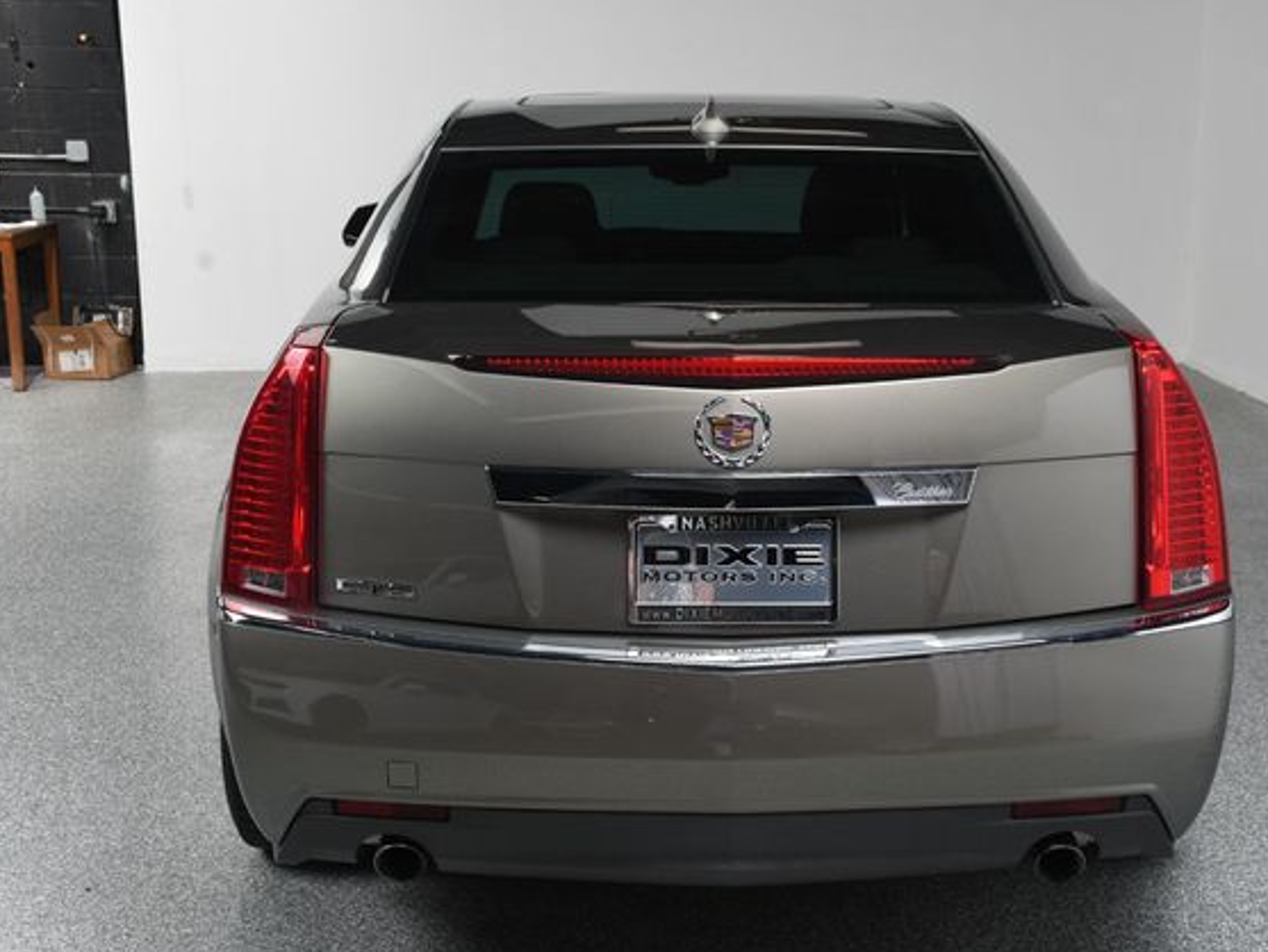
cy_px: 478
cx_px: 703
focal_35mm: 53
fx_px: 1942
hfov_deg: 36.1
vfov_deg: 27.5
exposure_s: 1/160
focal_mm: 32
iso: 100
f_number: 10
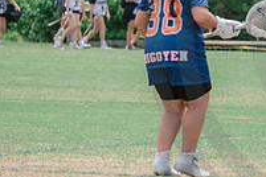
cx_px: 442
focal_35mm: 672
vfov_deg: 2.0
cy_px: 71
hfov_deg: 3.1
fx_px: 4965
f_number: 4.5
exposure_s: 1/1250
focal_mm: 200
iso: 250
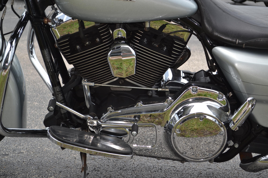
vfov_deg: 16.6
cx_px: 134
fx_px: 614
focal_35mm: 82
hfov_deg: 24.6
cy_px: 89
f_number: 6.3
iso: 100
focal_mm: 55
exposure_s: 1/200
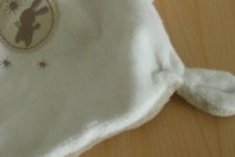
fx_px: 679
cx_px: 31
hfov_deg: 19.3
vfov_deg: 12.9
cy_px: -21
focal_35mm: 104
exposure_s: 1/12.8
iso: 200
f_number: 3.1
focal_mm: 6.3
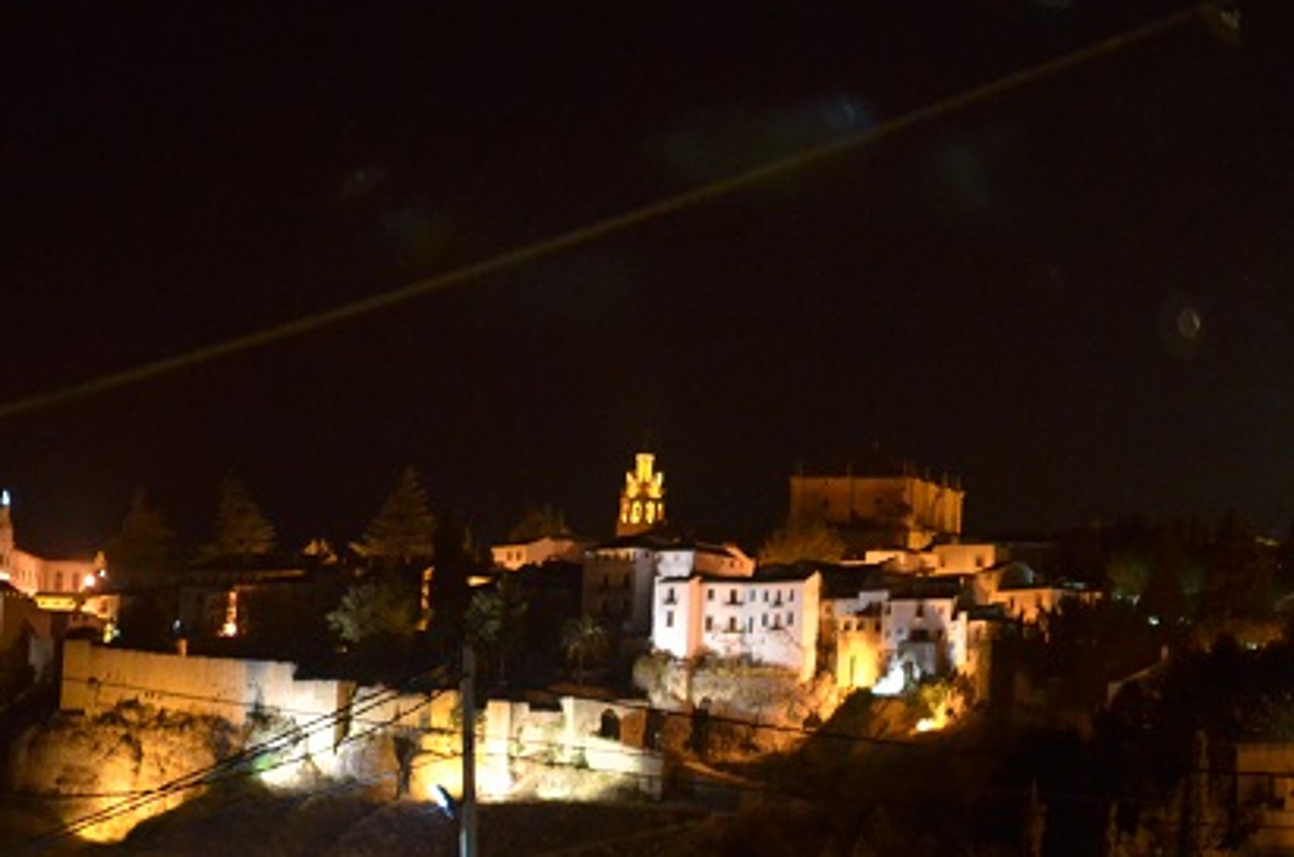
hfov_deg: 19.1
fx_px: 3838
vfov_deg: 12.7
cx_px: 623
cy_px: 480
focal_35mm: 107
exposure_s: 1/15
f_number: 1.8
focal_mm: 35
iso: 1000
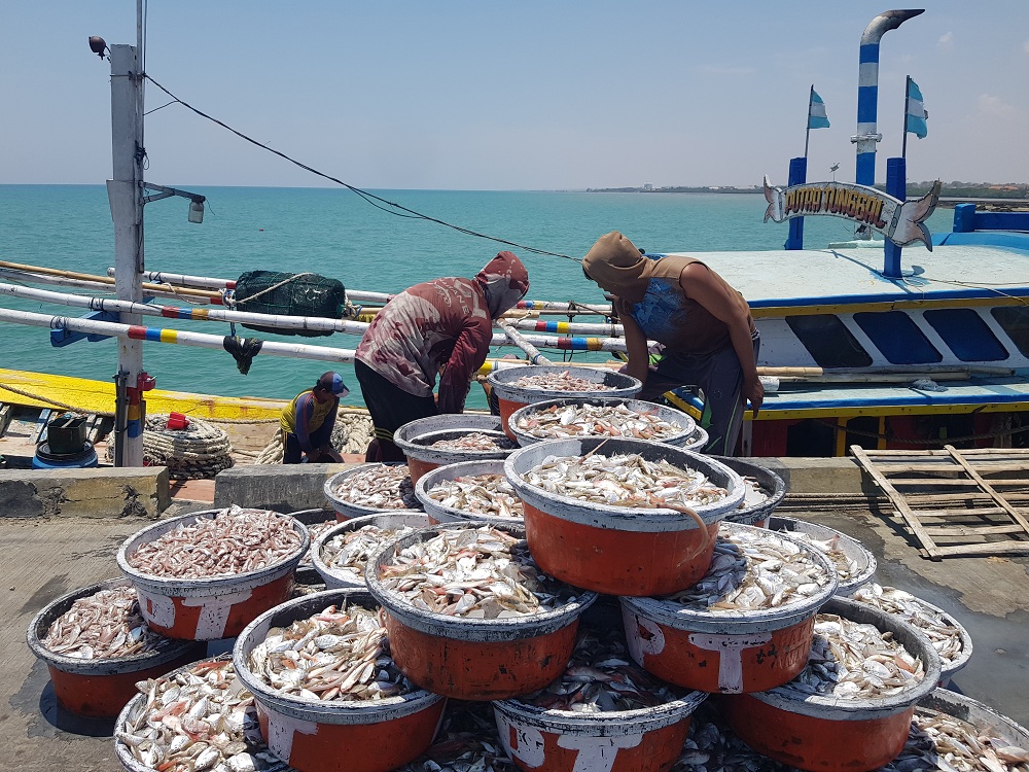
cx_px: 514
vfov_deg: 53.1
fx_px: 773
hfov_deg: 67.3
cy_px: 386
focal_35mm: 26
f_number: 1.7
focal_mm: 4.2
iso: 40
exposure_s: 1/3200
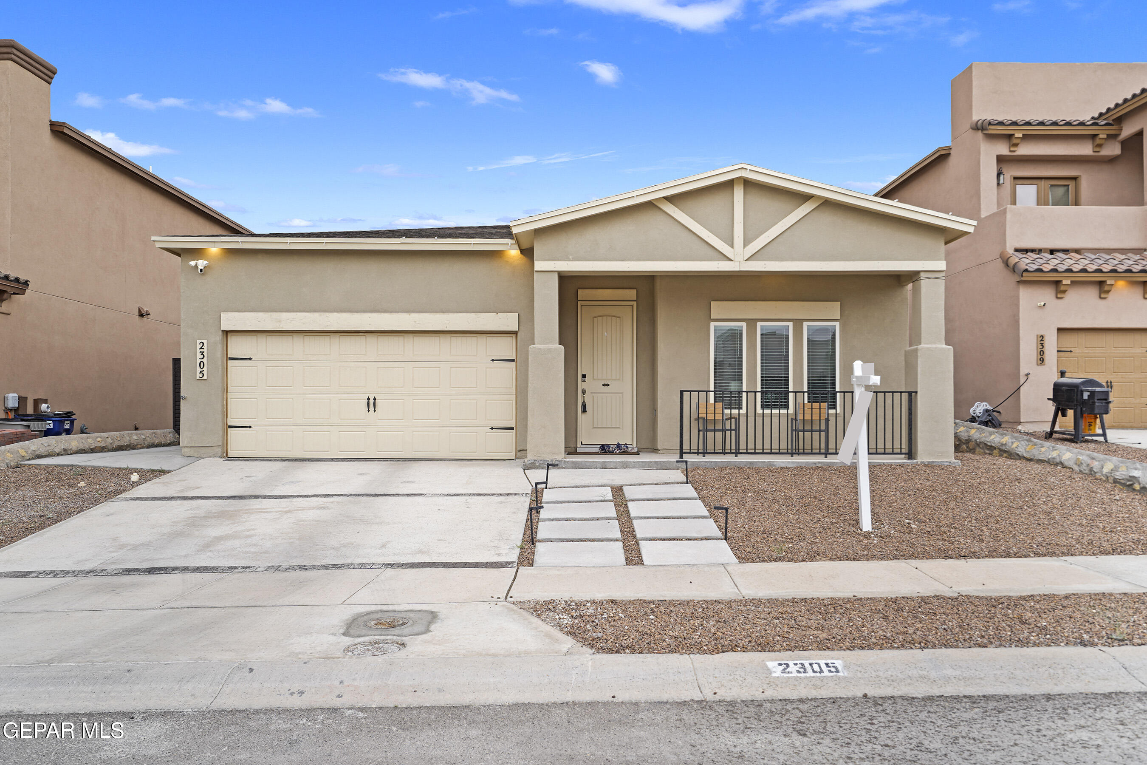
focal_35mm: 28
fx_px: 892
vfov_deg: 46.4
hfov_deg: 65.5
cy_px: 382
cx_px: 574
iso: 125
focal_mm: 28
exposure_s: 1/3
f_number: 8
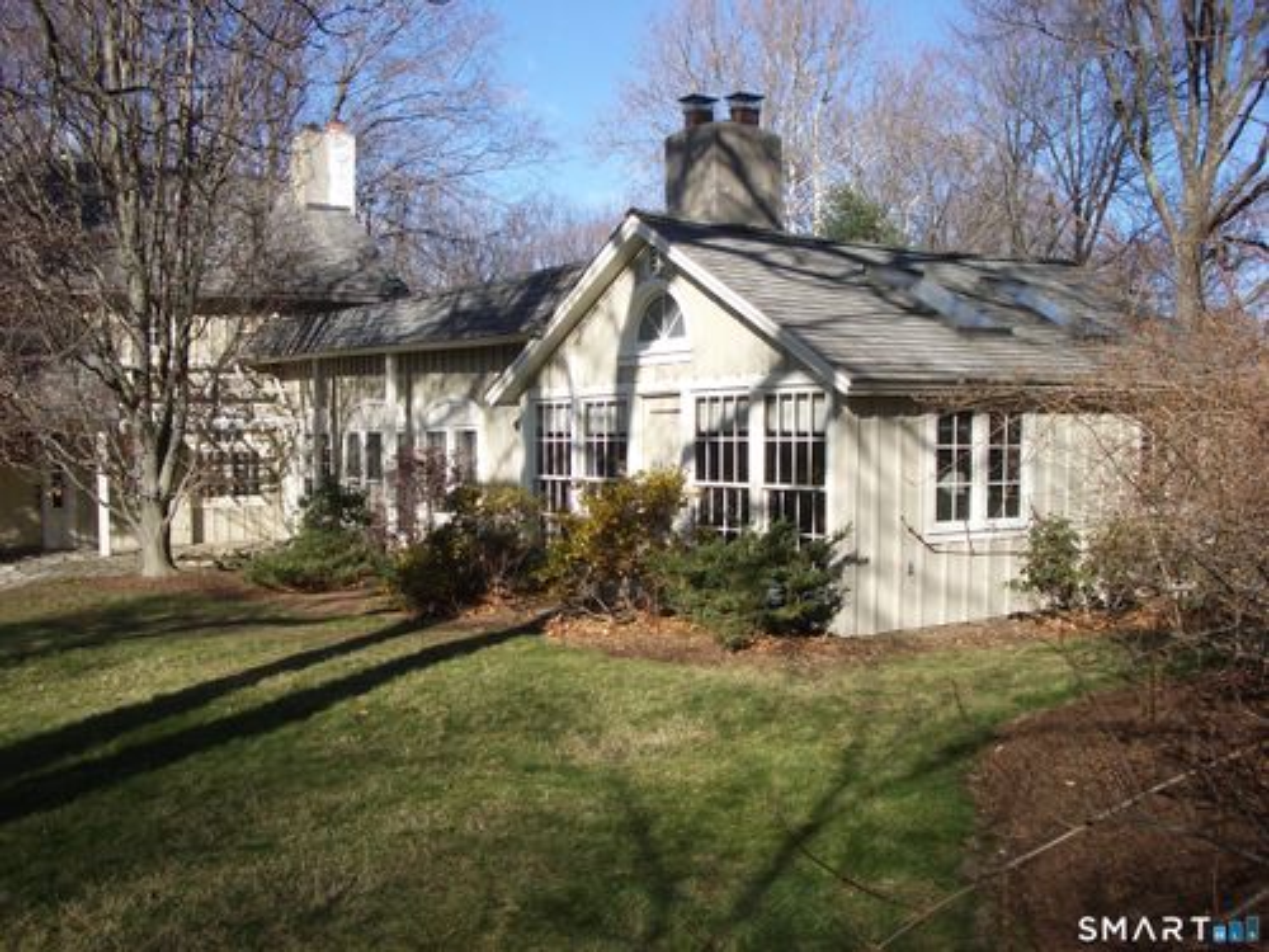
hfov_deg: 52.6
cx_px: 634
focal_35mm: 35
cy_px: 476
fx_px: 1283
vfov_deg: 40.7
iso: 80
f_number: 4.3
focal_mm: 5.8
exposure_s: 1/400
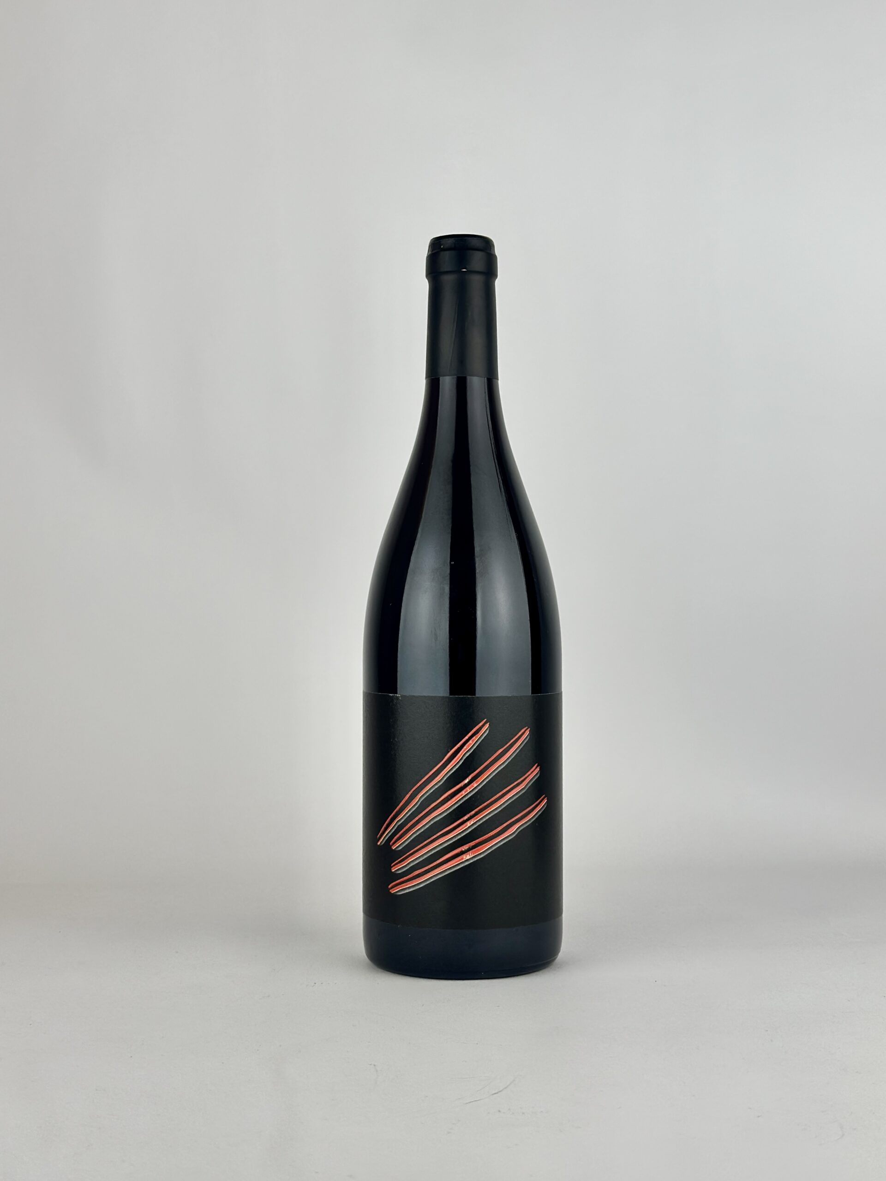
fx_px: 1638
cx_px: 443
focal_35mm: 48
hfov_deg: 30.3
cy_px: 590
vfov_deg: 39.7
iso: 80
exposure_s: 1/810
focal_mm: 6.86
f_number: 1.78
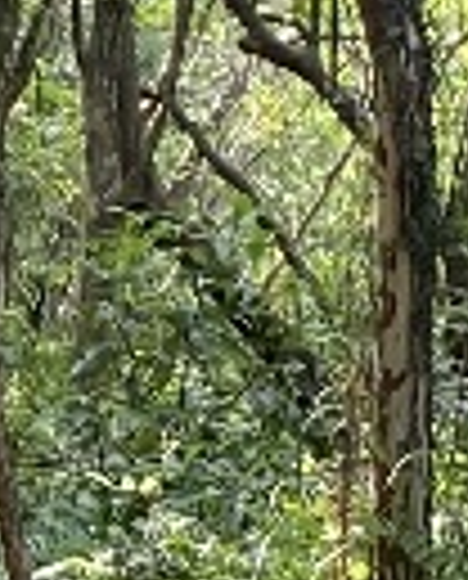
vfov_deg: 7.6
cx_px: -468
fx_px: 4325
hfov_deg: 6.0
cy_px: 607
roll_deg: -2.4
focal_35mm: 251
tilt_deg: +6.4
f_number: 1.8
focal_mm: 4.25
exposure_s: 1/121
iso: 64
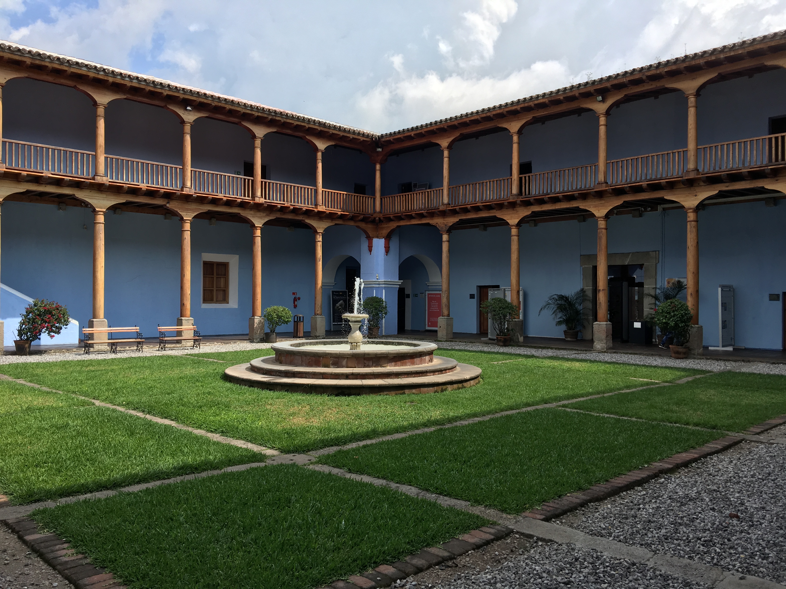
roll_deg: +0.5
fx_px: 658
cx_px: 393
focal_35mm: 29
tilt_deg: +2.0
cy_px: 294
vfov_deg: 48.2
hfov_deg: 61.7
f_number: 2.2
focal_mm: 4.15
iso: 25
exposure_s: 1/905
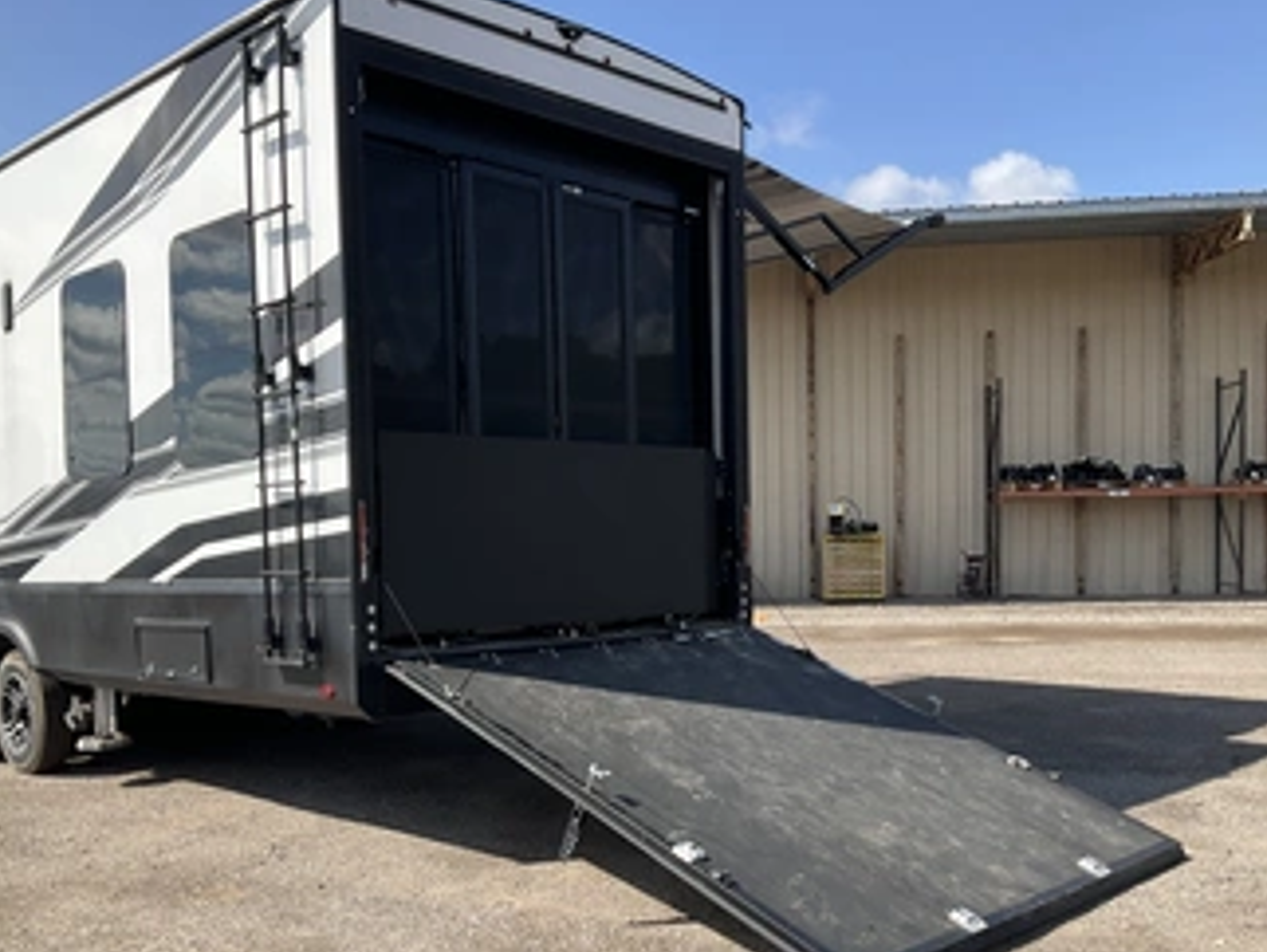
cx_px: 641
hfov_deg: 51.3
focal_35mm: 36
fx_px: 1319
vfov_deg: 39.5
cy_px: 582
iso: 25
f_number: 1.8
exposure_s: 1/1195
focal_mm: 3
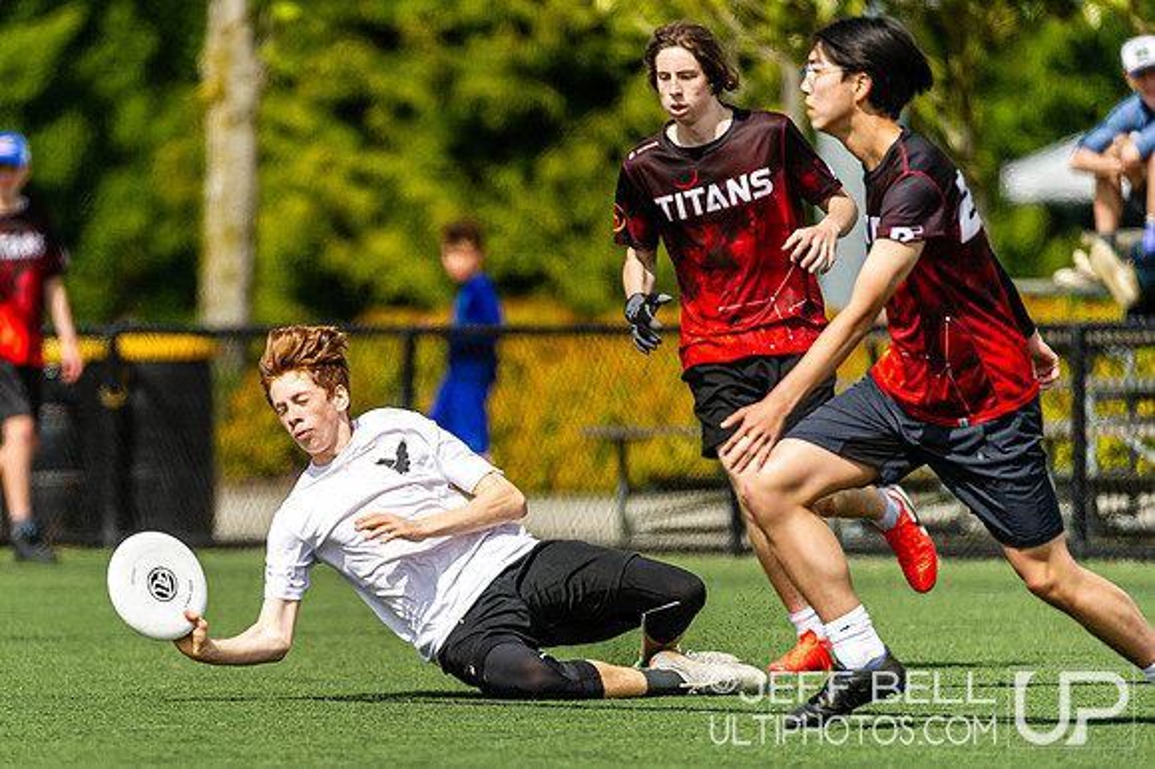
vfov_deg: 2.4
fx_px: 18325
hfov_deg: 3.6
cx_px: 348
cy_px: 498
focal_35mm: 572
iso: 200
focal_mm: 400
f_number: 4
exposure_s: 1/1600
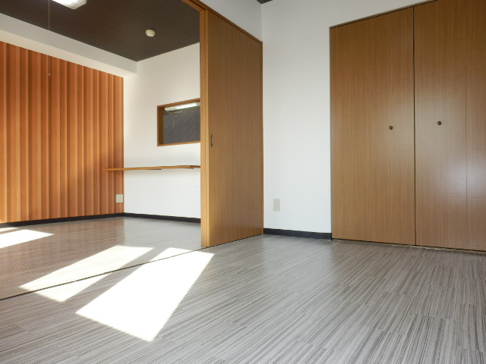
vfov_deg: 56.8
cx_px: 243
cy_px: 182
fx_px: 337
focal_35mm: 24
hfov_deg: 71.6
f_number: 3
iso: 80
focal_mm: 4.2
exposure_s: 1/100
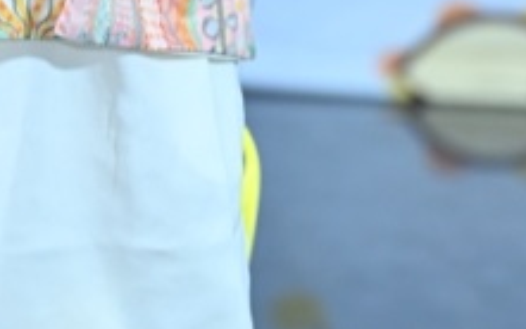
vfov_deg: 2.9
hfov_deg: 4.6
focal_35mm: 452
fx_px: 6478
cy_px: -372
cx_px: 7
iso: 500
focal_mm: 98
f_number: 4
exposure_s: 1/160
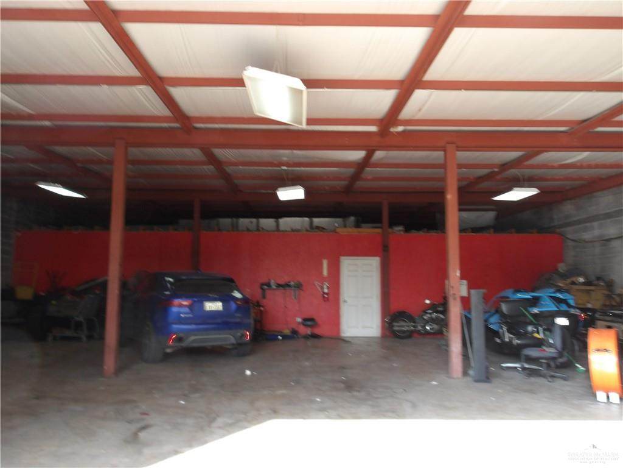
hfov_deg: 65.3
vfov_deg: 51.4
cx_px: 312
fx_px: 486
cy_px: 234
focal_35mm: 27
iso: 100
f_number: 3
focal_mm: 4.9
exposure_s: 1/42
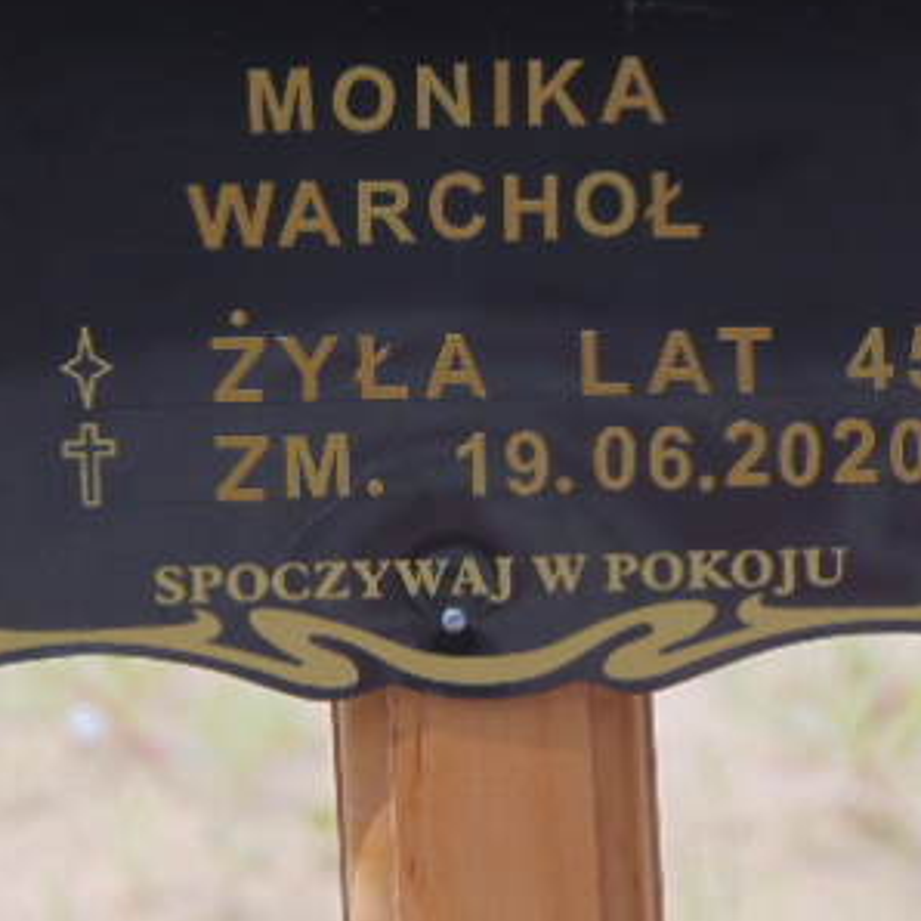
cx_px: 436
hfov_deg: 2.4
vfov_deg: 2.4
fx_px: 21673
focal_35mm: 720
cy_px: 377
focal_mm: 68
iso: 80
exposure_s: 1/500
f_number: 4.2
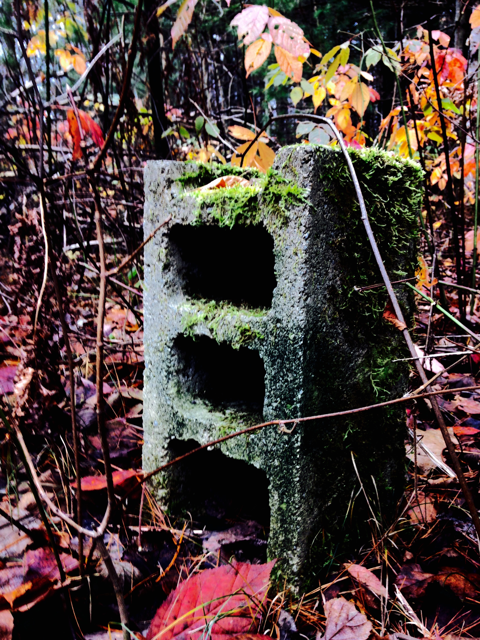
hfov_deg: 42.9
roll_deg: +1.2
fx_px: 610
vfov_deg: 55.4
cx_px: 240
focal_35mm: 33
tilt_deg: -13.7
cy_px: 320
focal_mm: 4.12
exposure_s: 1/30
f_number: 2.4
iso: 50
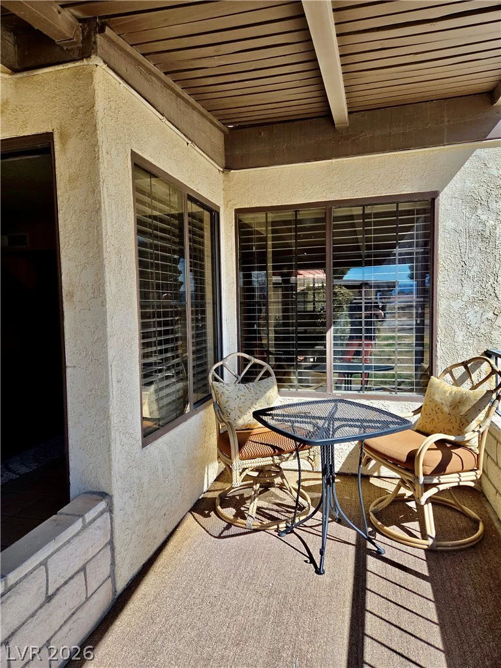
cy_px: 334
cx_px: 250
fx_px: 444
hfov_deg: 58.9
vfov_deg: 73.9
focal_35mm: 23
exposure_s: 1/3075
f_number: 1.8
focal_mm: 5.4
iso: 80
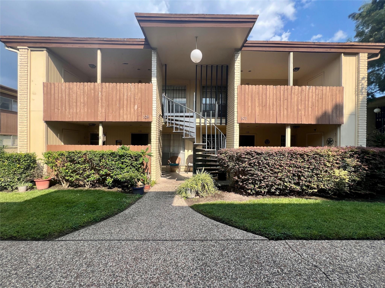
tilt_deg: +0.0
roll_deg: -0.6
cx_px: 192
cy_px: 144
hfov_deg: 106.2
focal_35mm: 13
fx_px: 145
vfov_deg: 89.9
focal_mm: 1.57
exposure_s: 1/803
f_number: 1.8
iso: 32
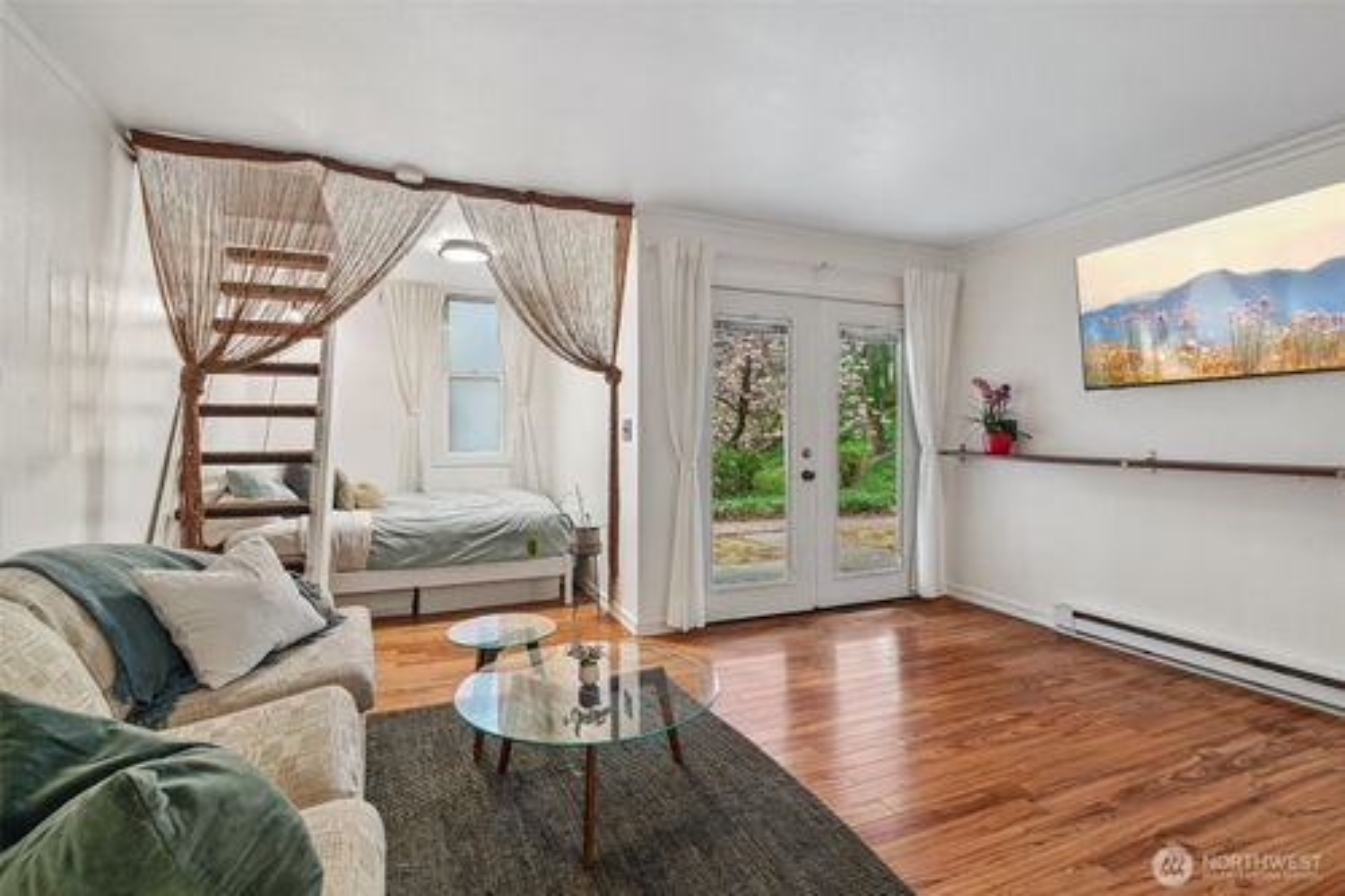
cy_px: 448
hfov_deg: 96.8
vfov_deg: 73.7
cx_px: 672
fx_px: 598
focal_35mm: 16
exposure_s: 1/15
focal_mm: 16
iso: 1600
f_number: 8
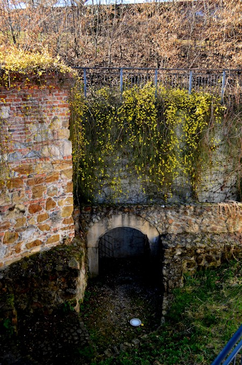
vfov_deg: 57.3
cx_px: 121
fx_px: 334
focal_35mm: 33
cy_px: 182
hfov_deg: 39.8
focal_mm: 22
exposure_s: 1/125
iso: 200
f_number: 5.6
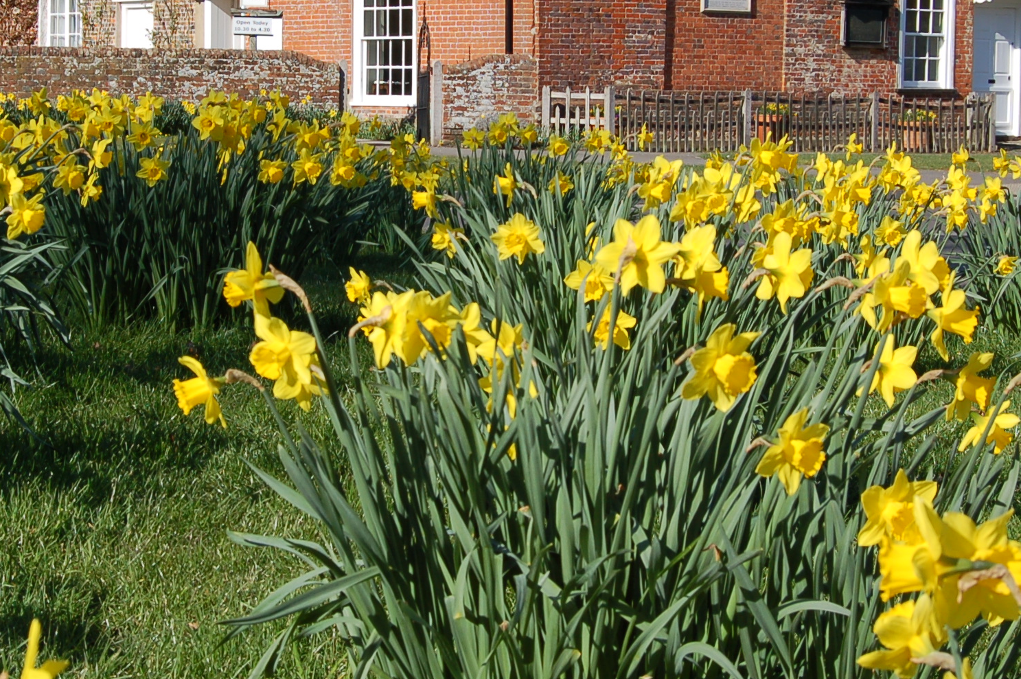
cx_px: 414
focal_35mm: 91
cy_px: 128
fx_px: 2579
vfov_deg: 14.9
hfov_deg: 22.4
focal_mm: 30
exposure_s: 1/320
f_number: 9
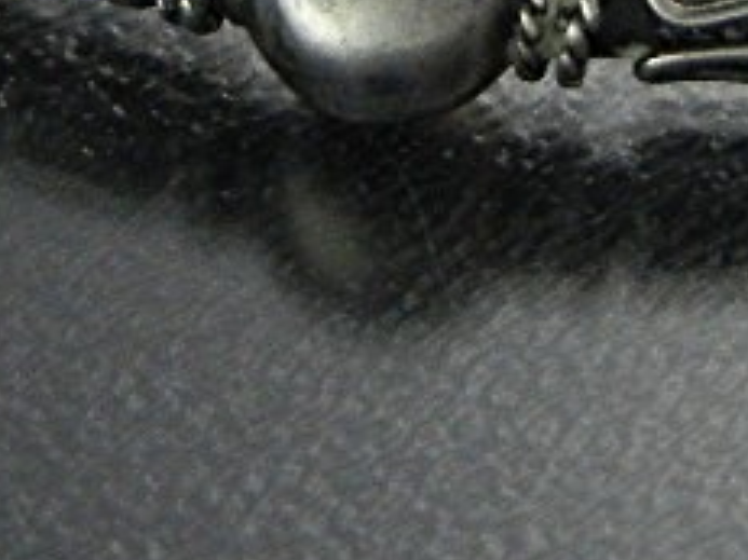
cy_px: -511
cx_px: 476
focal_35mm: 231
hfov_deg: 8.6
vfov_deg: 6.3
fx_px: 4989
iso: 400
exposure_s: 1/24.2
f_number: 3.9
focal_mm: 9.3
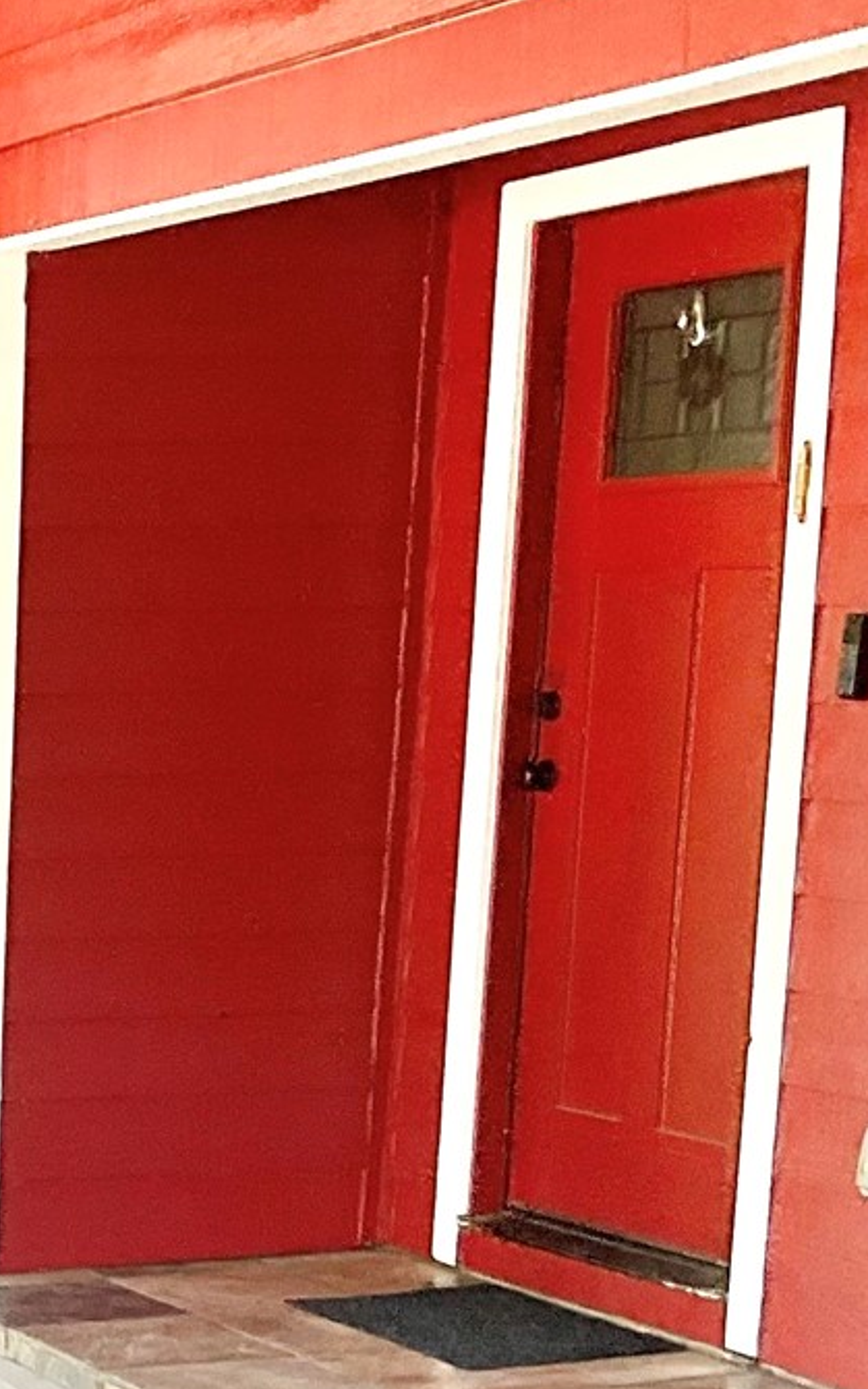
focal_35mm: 94
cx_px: -752
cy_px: 1142
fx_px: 3556
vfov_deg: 21.8
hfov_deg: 12.6
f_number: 1.8
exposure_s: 1/167
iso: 16
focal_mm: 3
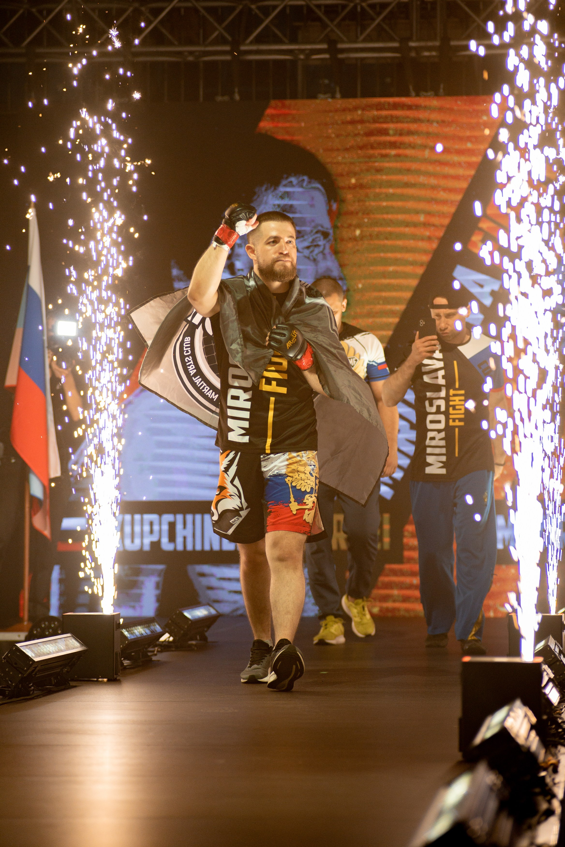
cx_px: 282
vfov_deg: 15.2
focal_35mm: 135
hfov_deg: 10.2
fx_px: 3175
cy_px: 424
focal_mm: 135
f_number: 4
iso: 2000
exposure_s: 1/640
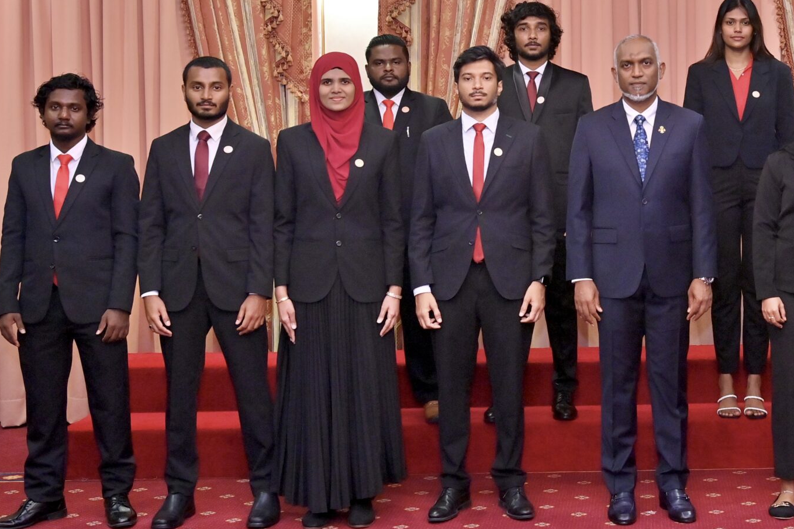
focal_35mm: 66
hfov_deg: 29.6
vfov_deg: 20.5
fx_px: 1455
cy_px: 177
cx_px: 675
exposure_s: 1/125
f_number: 4
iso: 1600
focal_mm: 35
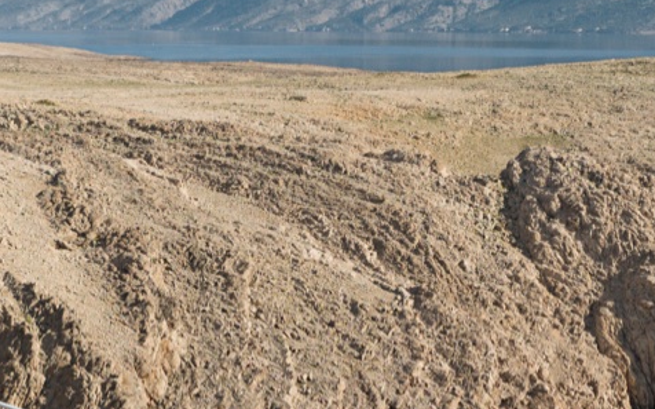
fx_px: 2141
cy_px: 465
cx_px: 96
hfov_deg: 17.2
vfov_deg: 10.7
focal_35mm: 120
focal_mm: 14.45
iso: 200
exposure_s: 1/2000
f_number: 2.8
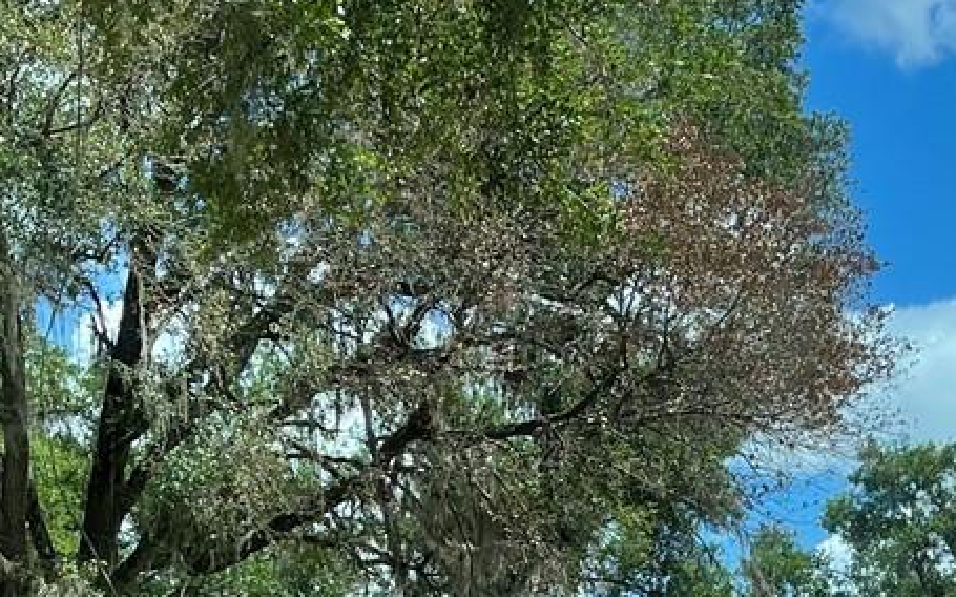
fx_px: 2526
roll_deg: -0.4
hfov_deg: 21.2
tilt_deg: +6.2
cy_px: 900
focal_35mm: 97
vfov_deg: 12.8
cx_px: 727
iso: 32
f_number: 1.6
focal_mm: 5.1
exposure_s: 1/2336
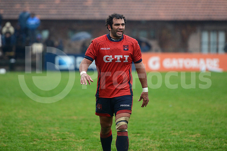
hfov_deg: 10.3
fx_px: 1261
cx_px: 114
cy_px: 76
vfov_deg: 6.9
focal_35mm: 200
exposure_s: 1/500
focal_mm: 200
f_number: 2.8
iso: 1600
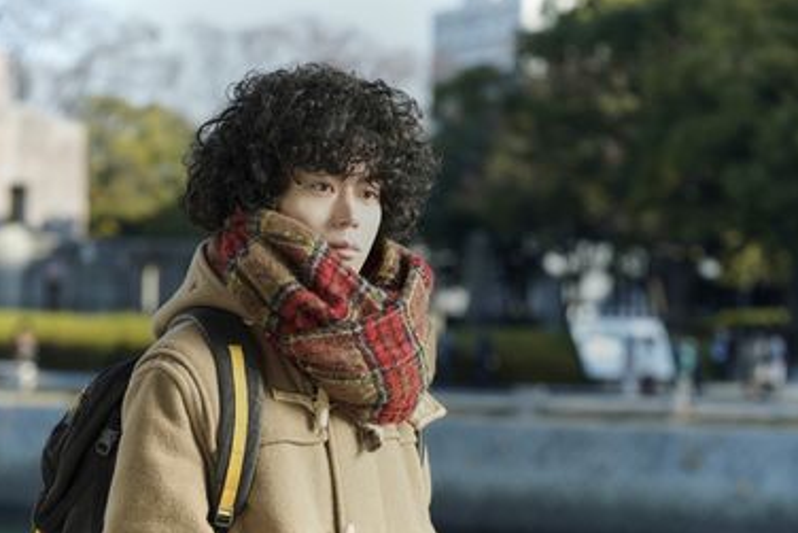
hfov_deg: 17.1
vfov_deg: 11.4
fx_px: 2661
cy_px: 287
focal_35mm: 120
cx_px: 395
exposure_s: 1/250
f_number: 5
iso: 100
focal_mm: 109
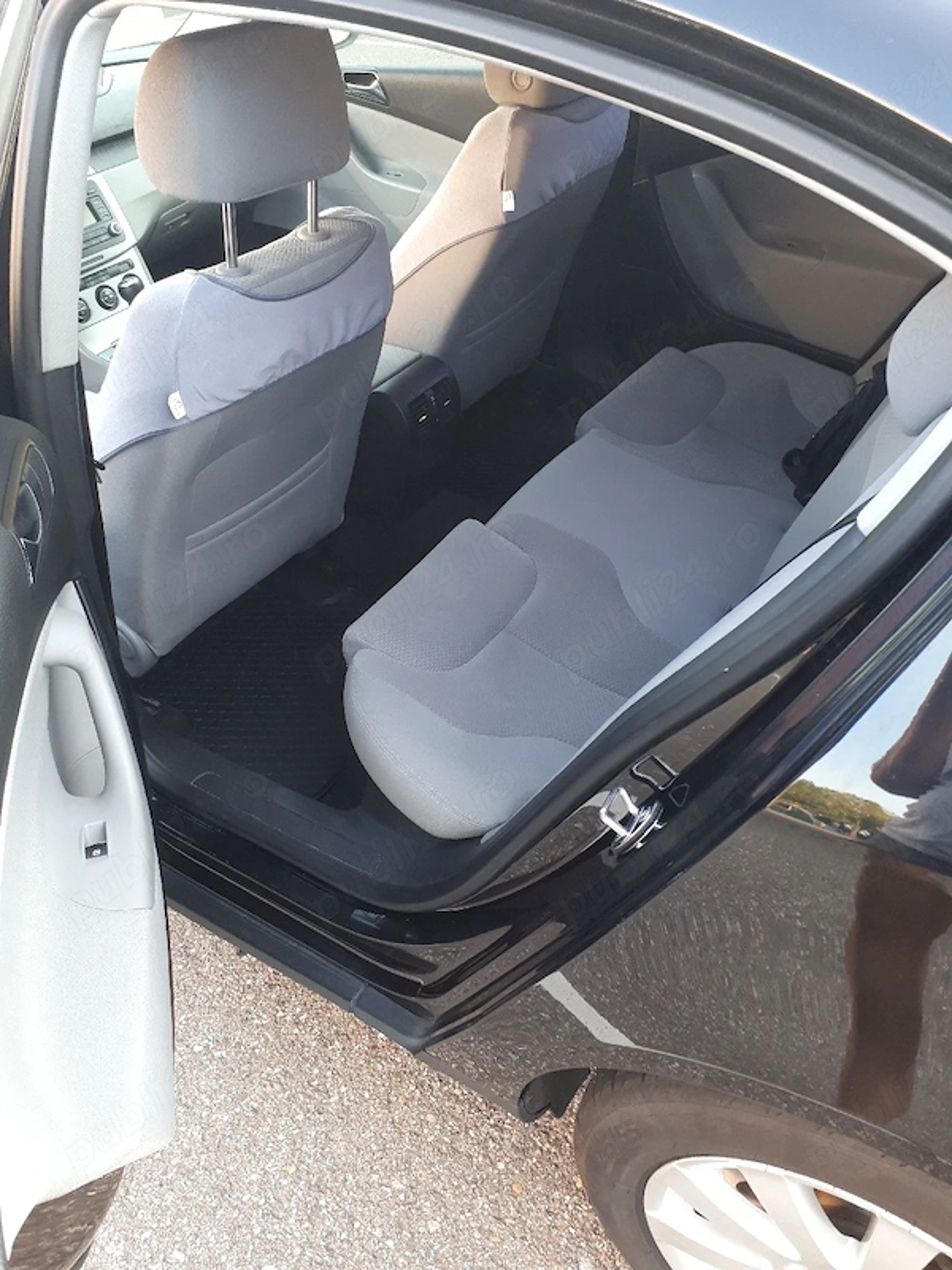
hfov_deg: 51.4
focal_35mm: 27
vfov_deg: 65.3
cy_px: 635
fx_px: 990
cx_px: 476
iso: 125
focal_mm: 3.6
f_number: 1.9
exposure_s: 1/33
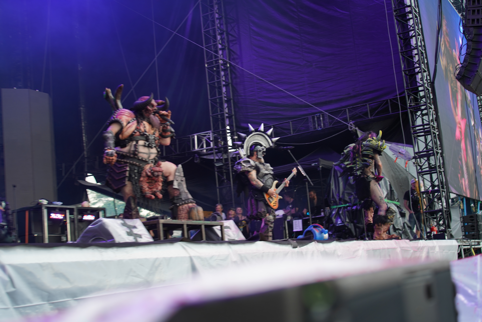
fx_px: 616
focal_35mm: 46
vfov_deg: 29.2
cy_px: 161
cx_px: 241
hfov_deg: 42.7
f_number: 4
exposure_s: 1/125
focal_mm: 46
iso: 250
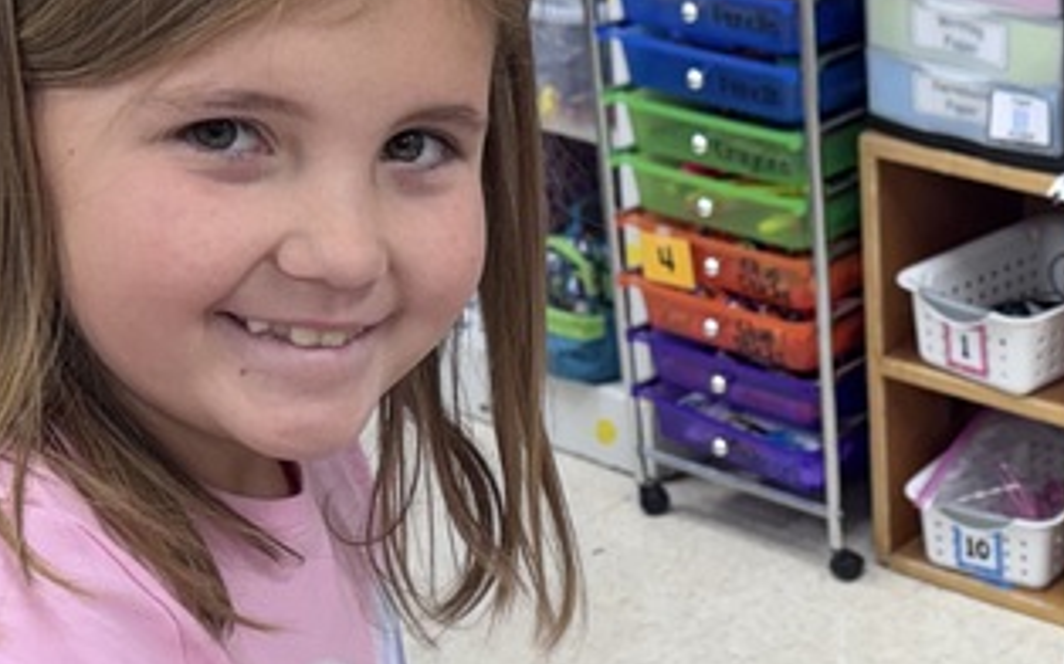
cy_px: 786
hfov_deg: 24.3
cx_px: 945
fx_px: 2406
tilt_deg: -33.6
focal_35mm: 83
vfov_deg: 15.2
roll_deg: +1.4
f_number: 1.78
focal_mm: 6.76
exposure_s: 1/120
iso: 100
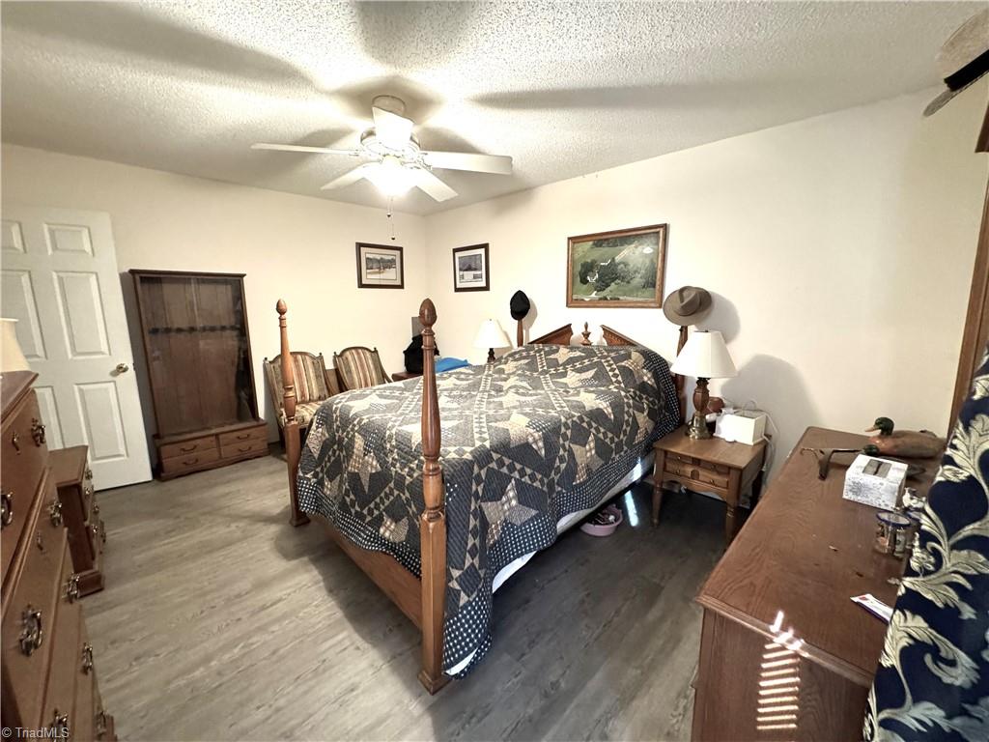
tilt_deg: -10.6
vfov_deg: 85.7
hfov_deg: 102.1
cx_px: 494
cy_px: 371
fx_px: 400
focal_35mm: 14
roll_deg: -0.3
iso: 1000
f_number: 2.2
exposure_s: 1/60
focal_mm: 2.22
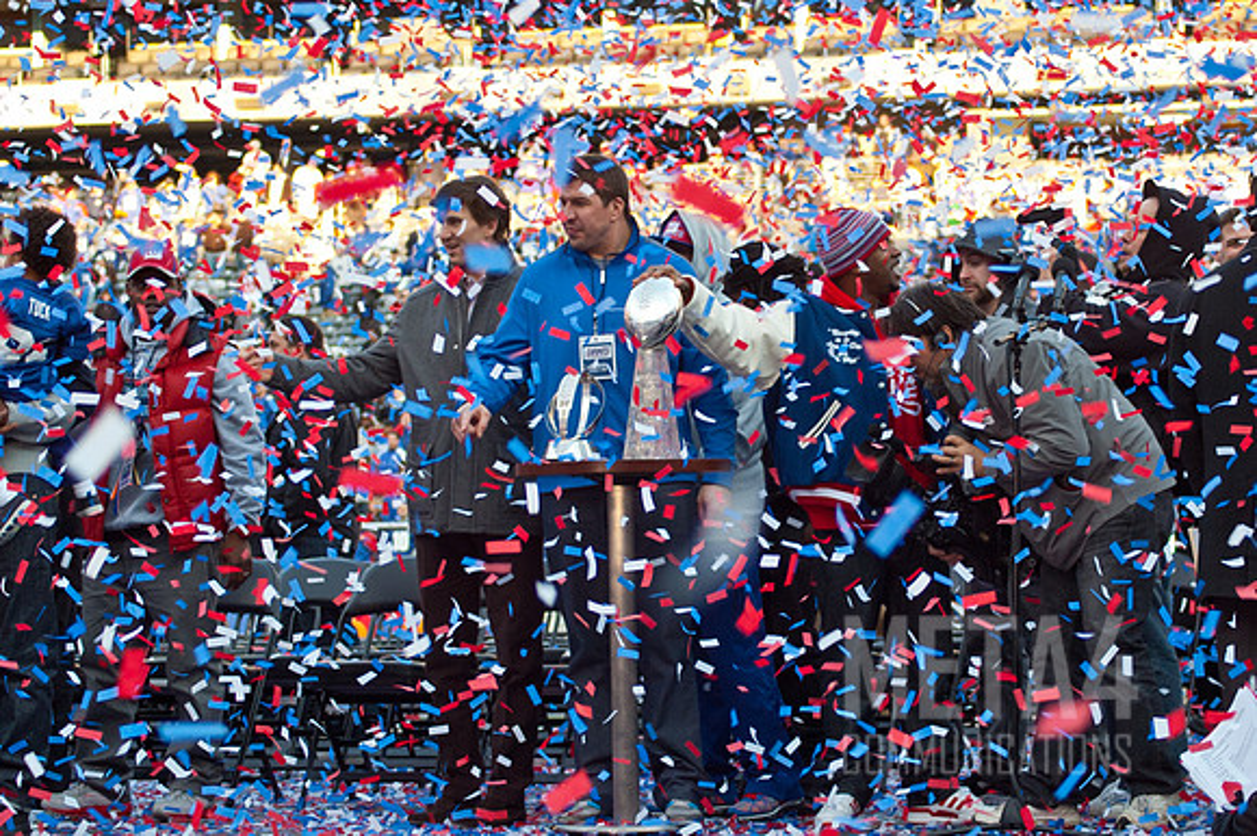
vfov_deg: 11.0
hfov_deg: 16.5
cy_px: 342
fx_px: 4327
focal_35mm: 124
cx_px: 671
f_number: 6.3
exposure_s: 1/160
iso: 320
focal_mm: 70
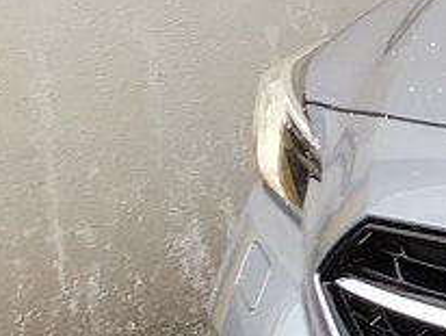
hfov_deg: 8.1
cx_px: 1134
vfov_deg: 6.7
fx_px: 2851
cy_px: 373
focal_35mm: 221
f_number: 2.4
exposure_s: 1/140
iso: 25
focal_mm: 3.3
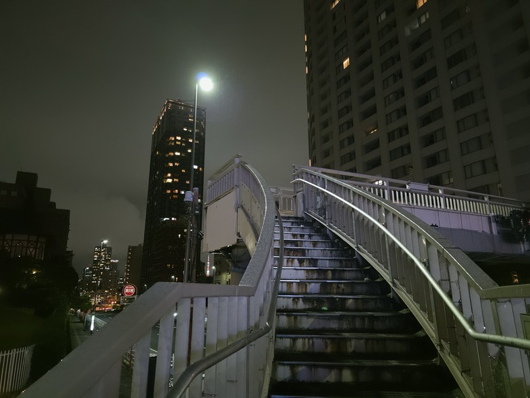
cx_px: 265
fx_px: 352
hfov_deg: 73.9
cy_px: 199
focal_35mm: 23
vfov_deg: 58.9
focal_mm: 6.5
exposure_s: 1/25
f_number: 1.4
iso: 640
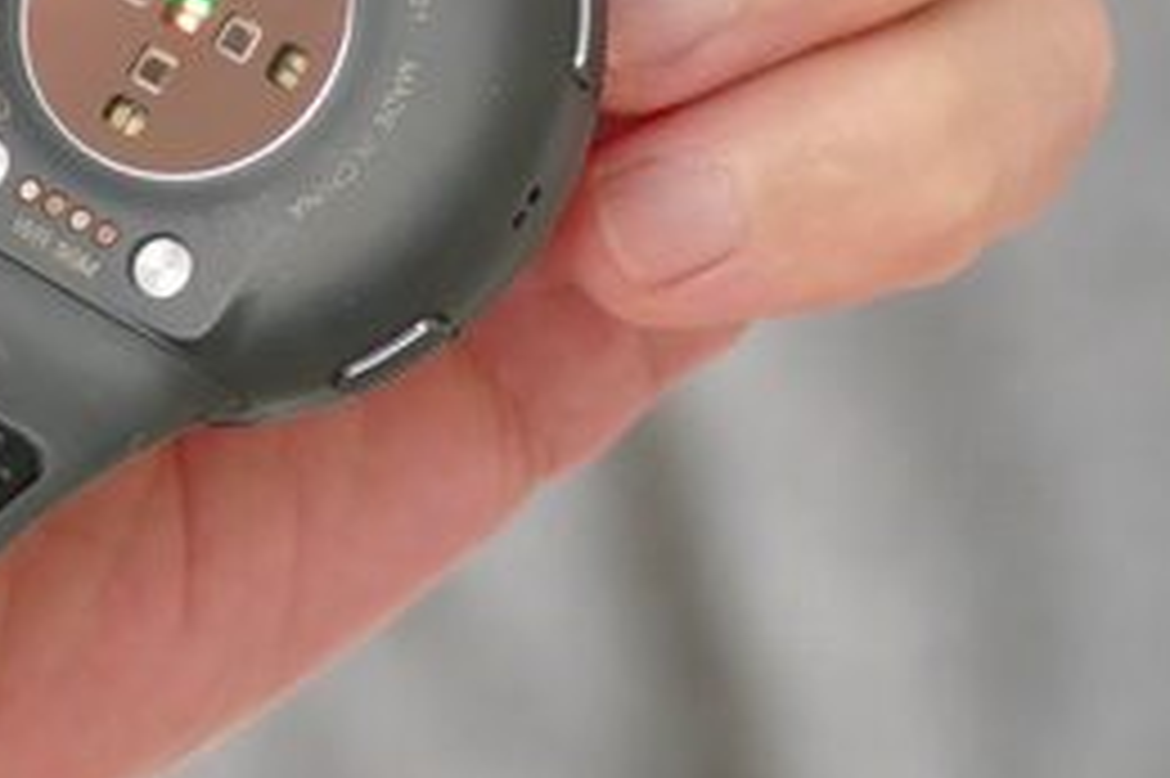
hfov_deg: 8.4
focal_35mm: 244
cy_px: -40
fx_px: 7925
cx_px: 117
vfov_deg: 5.6
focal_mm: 32.24
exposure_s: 1/80
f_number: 4
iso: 1250
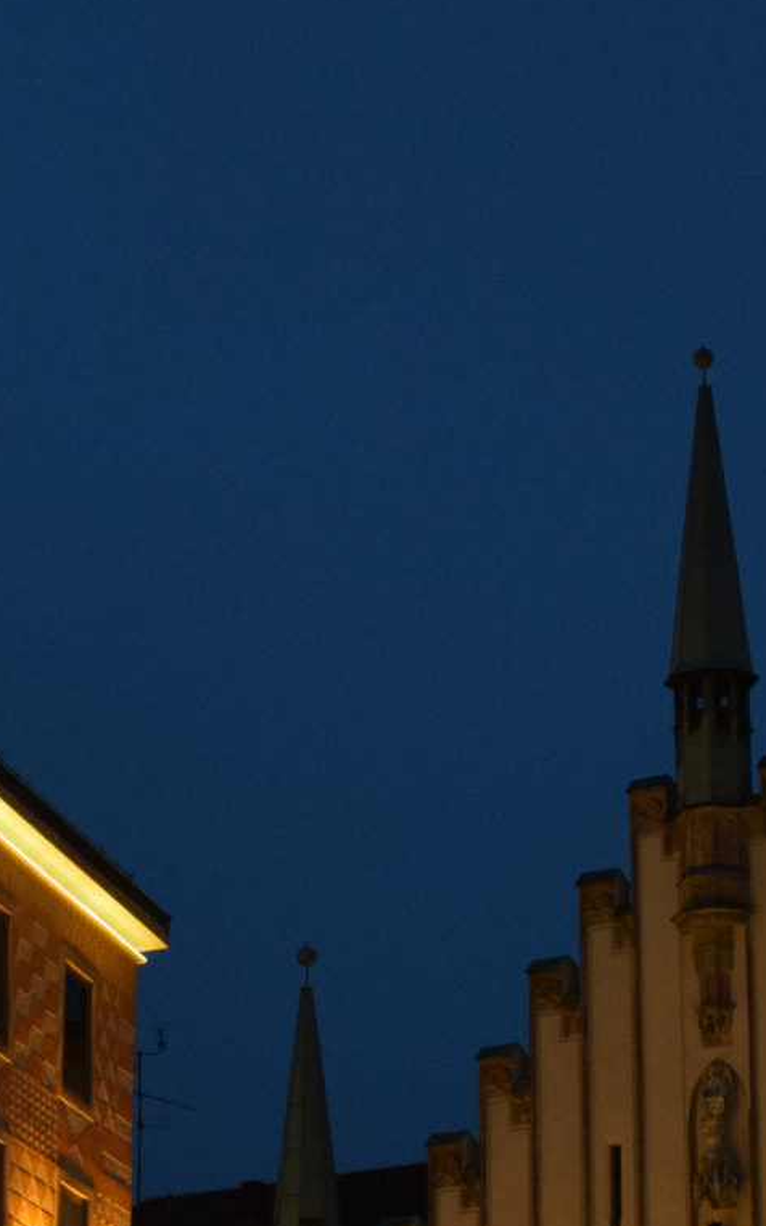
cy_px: 881
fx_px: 3843
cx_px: 402
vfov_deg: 18.0
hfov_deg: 11.4
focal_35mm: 115
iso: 1400
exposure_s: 1/60
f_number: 3.5
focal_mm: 28
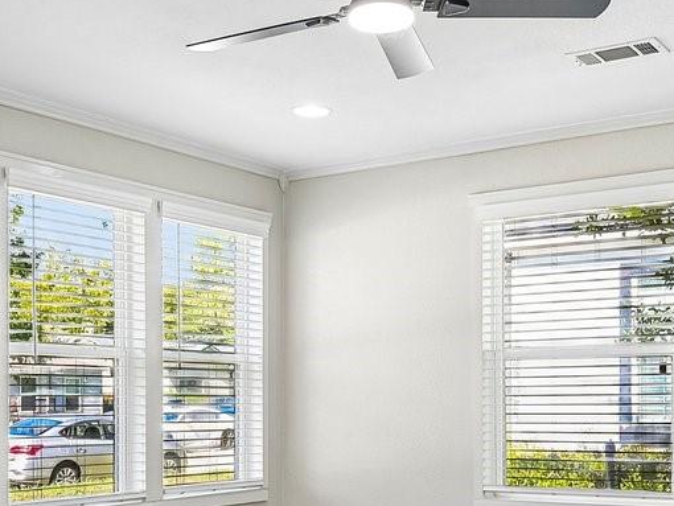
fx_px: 1052
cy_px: 409
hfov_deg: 35.5
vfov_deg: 26.5
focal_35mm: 54
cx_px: 349
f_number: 9
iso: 250
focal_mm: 14
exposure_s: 1/20
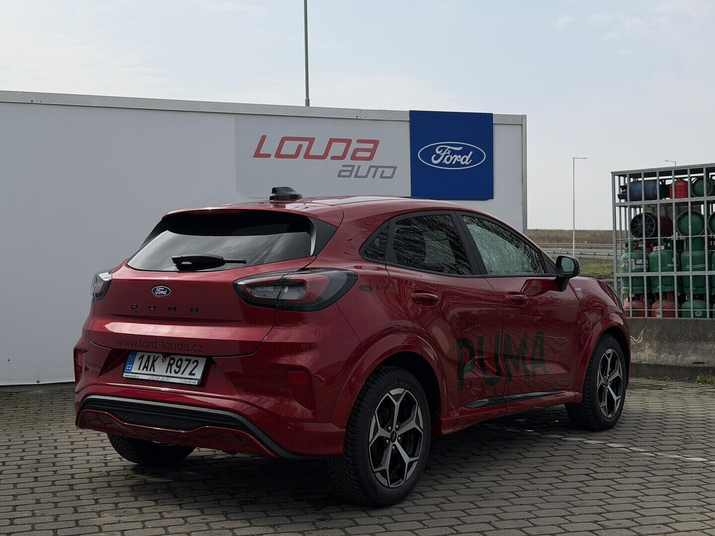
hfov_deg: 39.7
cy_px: 268
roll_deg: +1.2
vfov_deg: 30.3
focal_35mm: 48
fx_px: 991
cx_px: 358
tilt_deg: -0.7
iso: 64
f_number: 1.78
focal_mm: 6.76
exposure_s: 1/7143
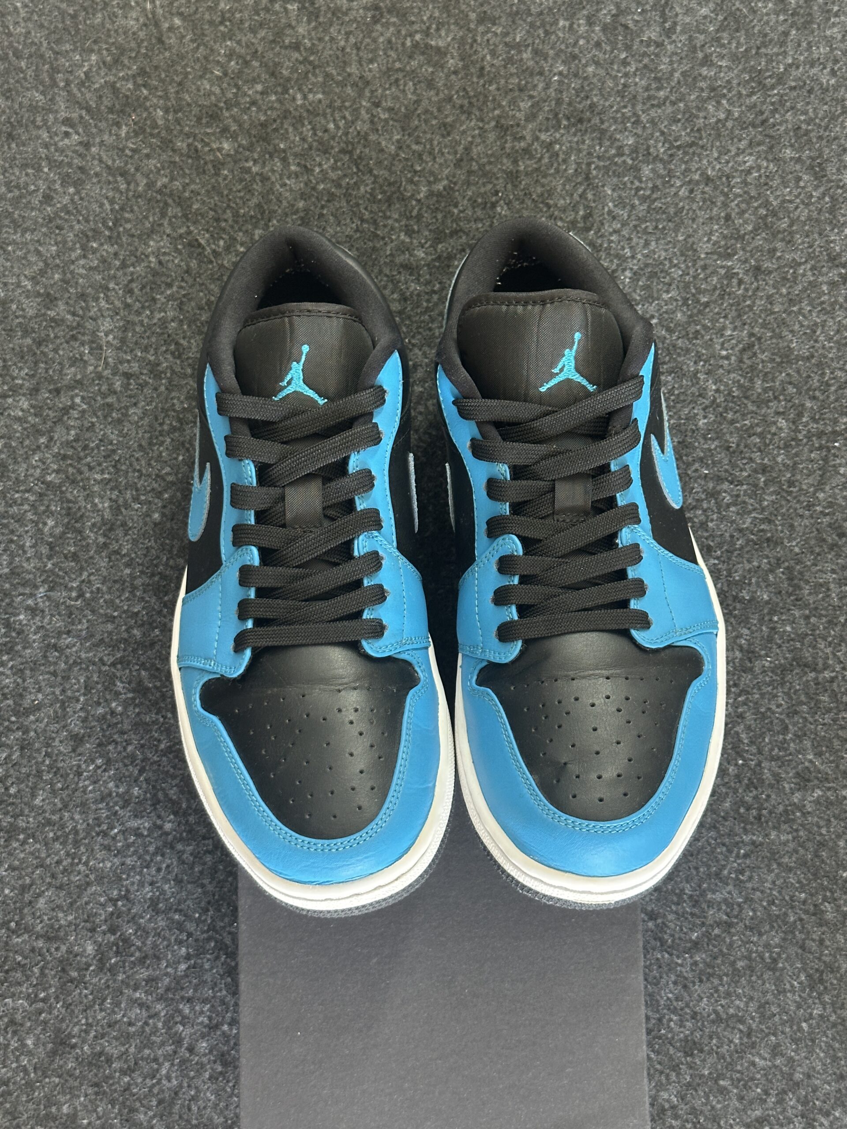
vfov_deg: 39.7
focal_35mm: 48
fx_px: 1566
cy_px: 564
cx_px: 424
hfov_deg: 30.3
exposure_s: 1/33
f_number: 1.78
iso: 250
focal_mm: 6.86
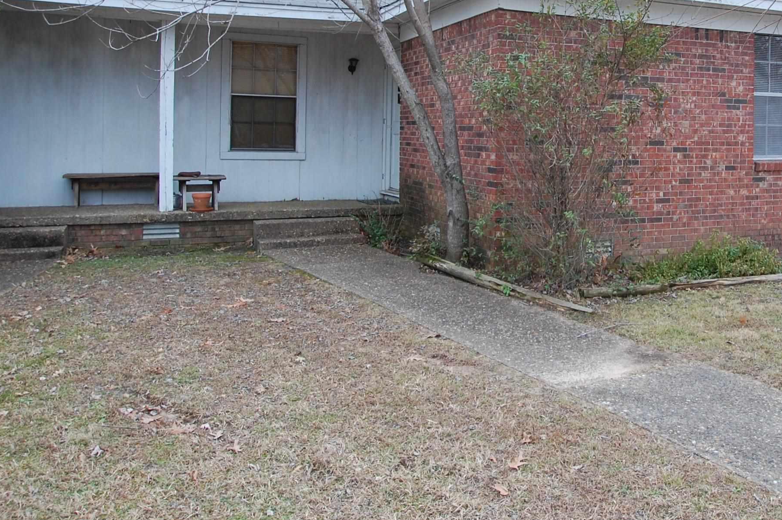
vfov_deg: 36.8
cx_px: 566
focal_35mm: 35
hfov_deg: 52.6
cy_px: 127
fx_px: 760
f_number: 4
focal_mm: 14
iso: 400
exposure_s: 1/50
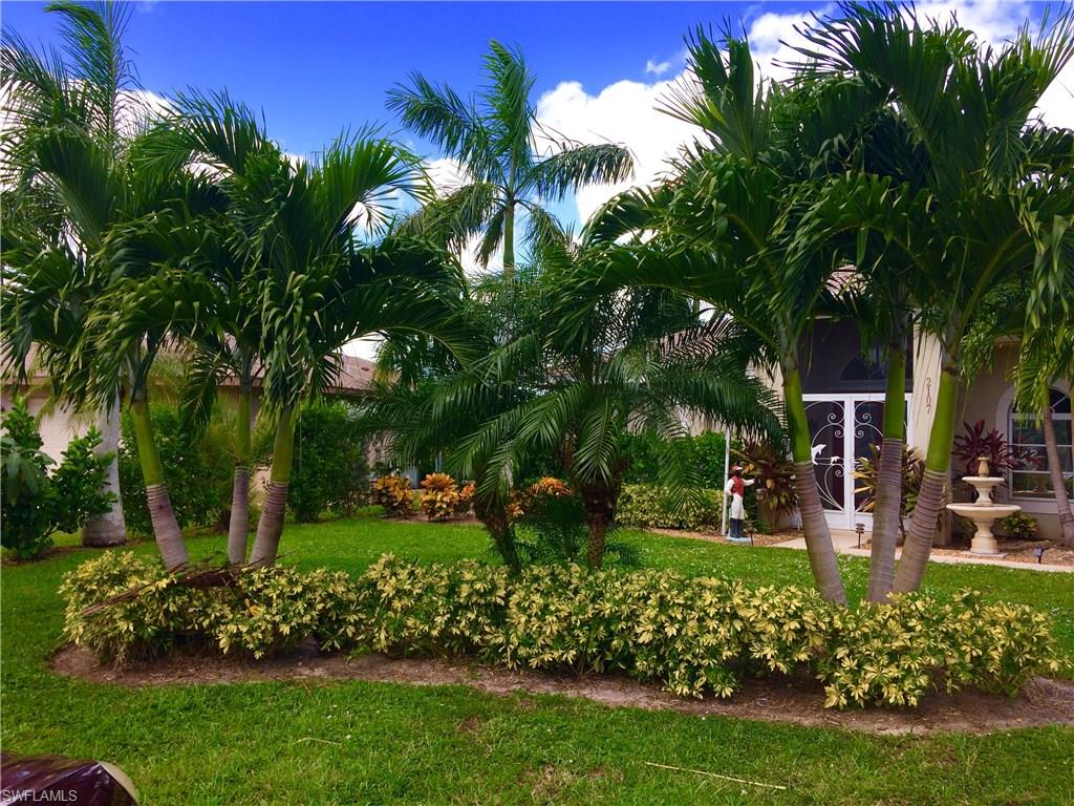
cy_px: 403
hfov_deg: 61.7
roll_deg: +0.2
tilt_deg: +0.7
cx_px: 537
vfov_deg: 48.2
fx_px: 900
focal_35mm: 29
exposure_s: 1/838
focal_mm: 4.15
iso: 32
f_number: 2.2
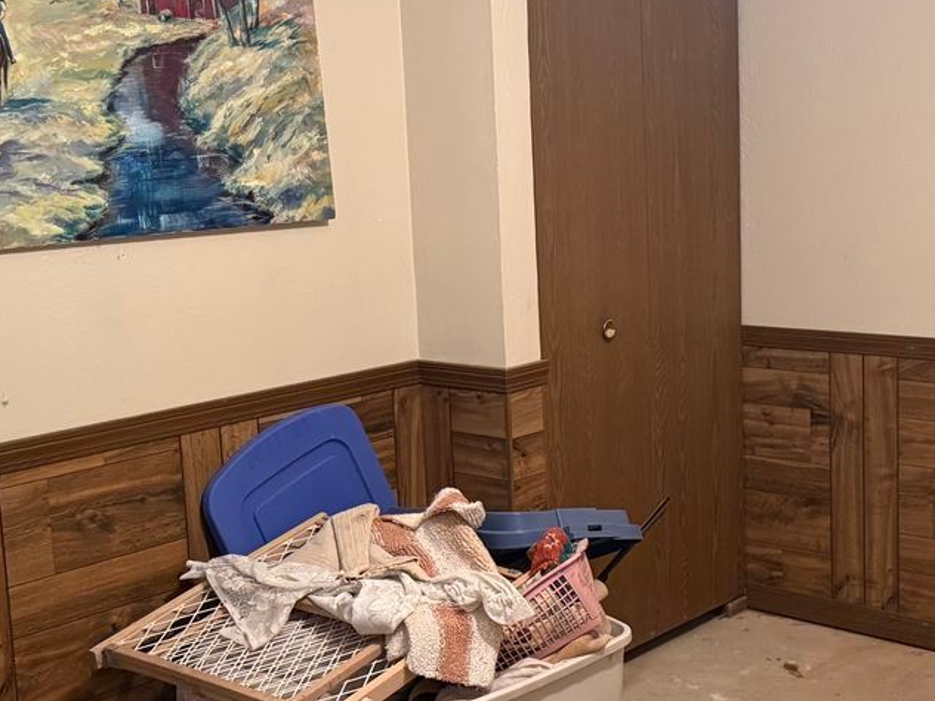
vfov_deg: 25.7
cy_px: 365
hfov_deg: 33.6
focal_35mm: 57
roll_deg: +2.1
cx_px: 593
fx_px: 1540
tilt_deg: -9.1
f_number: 1.78
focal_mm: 6.76
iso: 640
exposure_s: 1/60
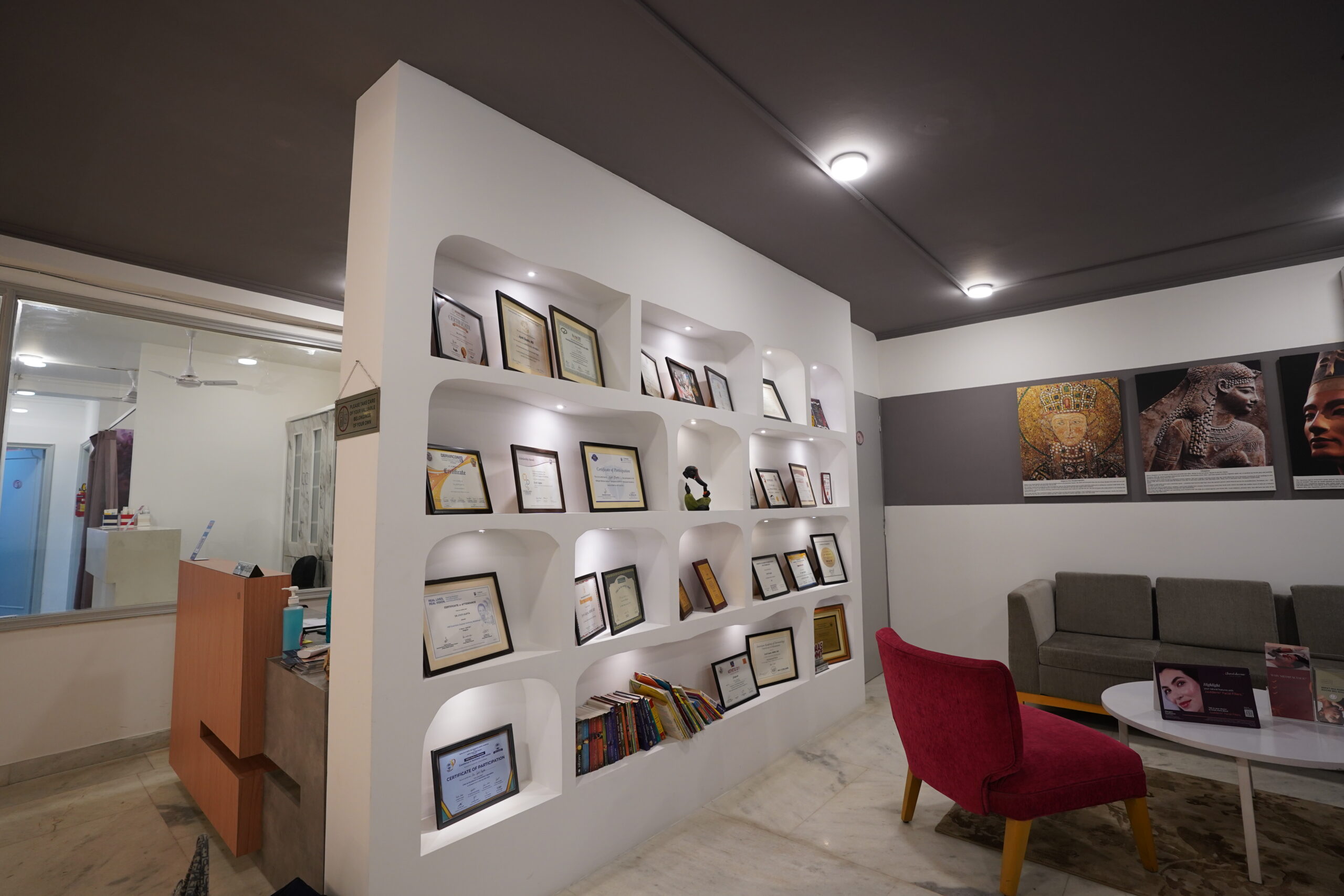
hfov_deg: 96.7
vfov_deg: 73.8
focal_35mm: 16
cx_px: 672
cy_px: 448
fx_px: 597
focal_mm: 16
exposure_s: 1/160
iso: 1000
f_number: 4
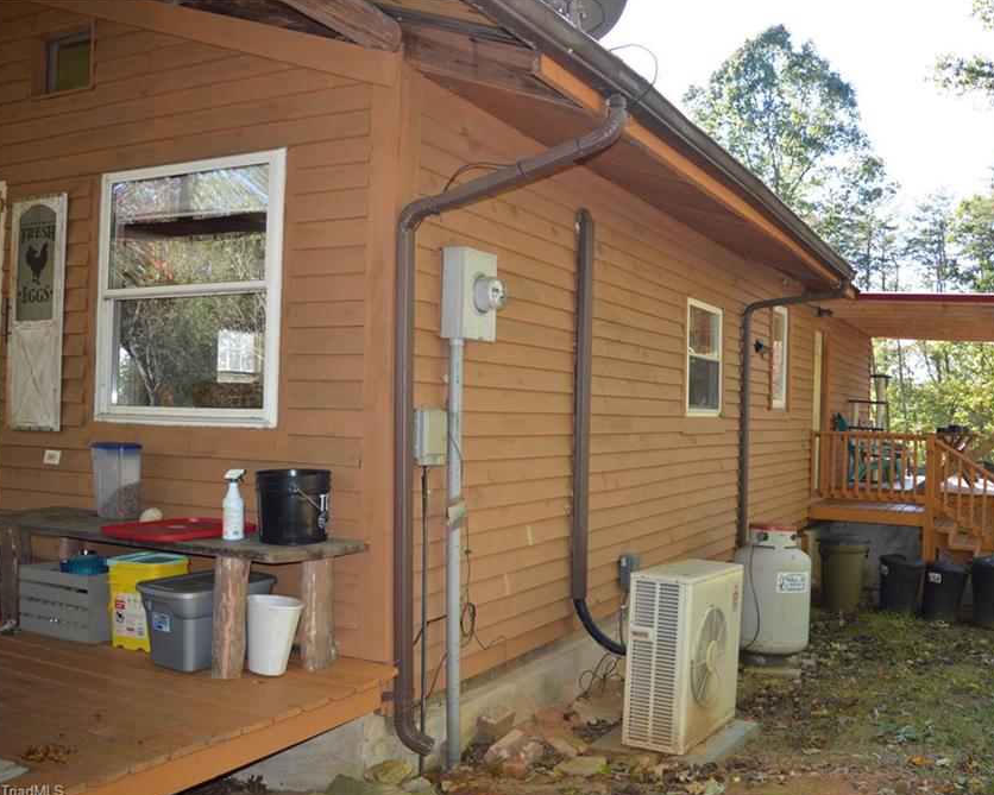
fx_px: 912
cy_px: 398
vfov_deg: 47.1
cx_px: 592
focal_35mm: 31
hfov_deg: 56.8
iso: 100
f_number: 3.5
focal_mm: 18
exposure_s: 1/80
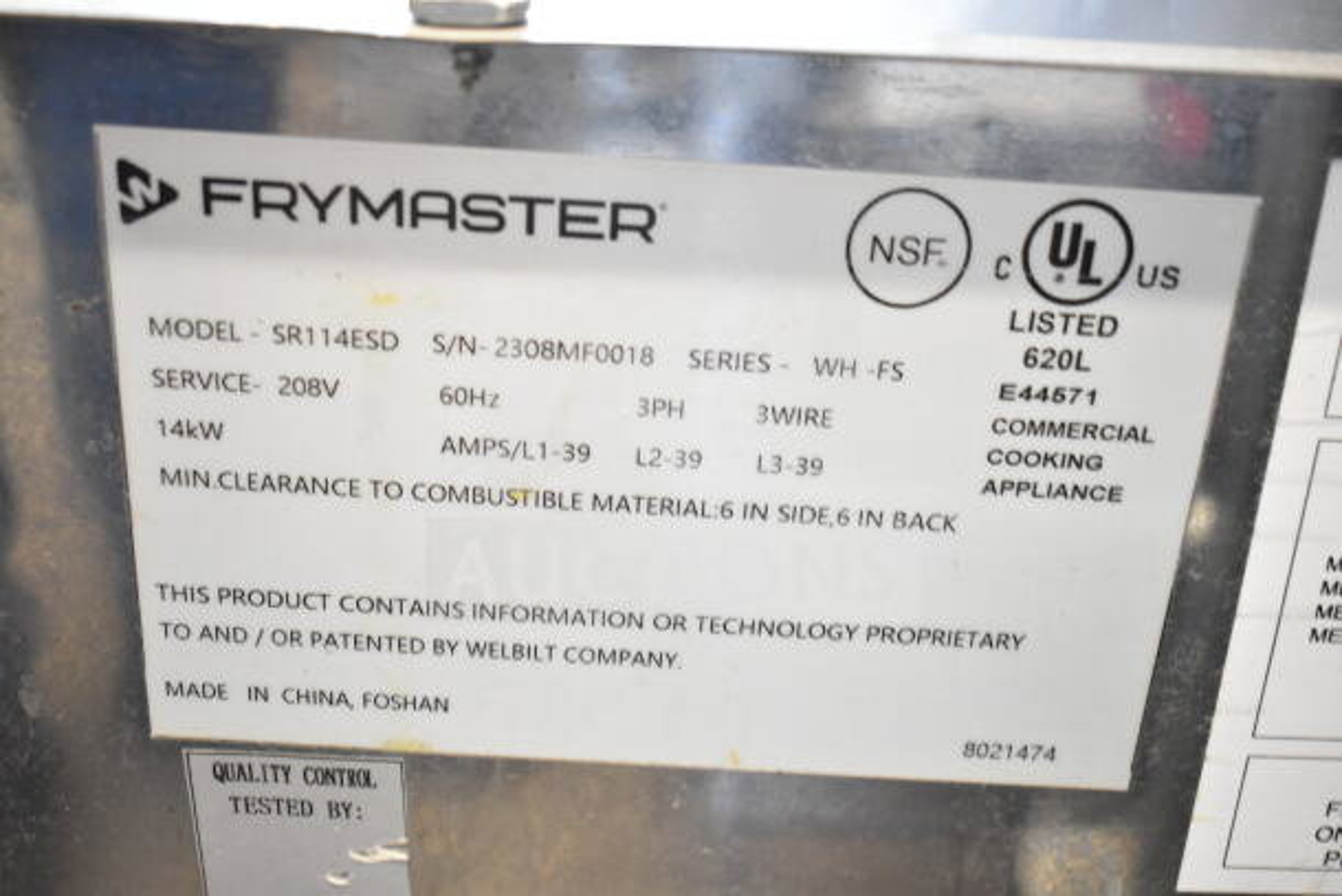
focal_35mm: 40
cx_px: 671
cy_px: 448
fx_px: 1510
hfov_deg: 47.9
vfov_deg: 33.0
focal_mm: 27
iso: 1600
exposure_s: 1/40
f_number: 4
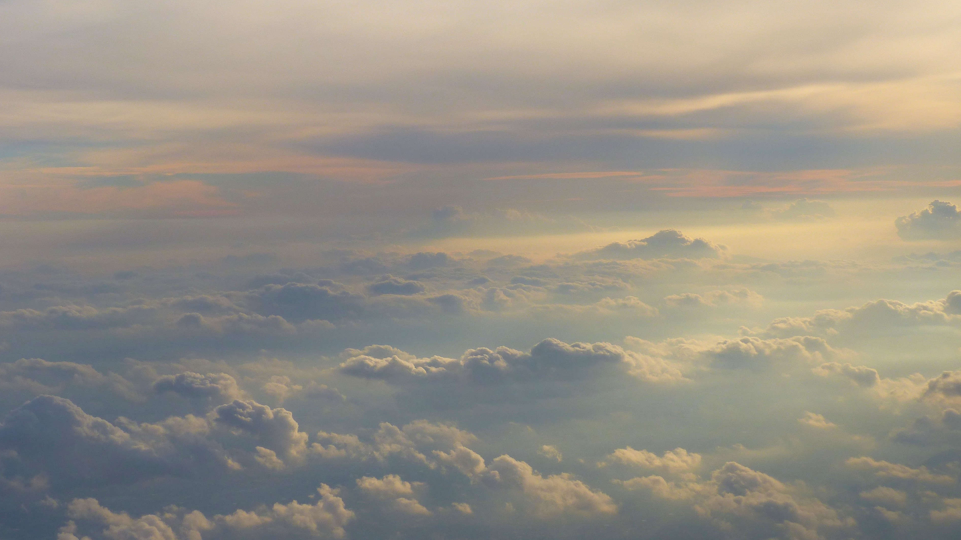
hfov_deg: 24.7
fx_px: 2192
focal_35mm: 86
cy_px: 268
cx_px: 494
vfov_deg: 14.1
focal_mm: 13.5
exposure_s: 1/1300
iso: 100
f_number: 4
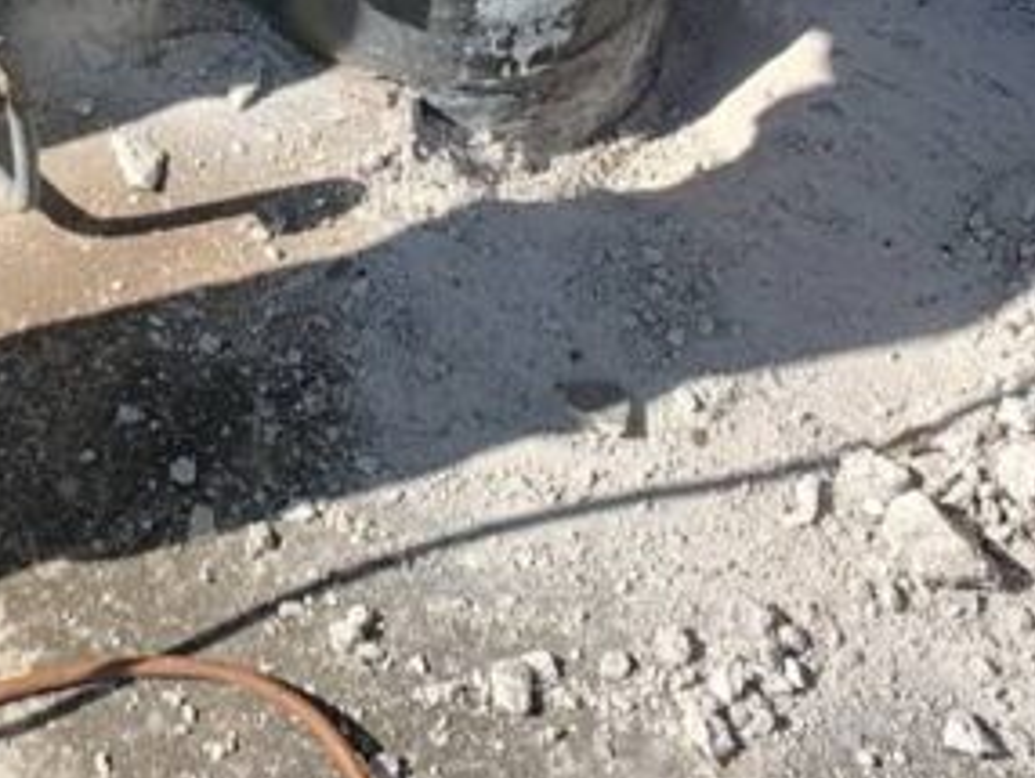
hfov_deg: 20.3
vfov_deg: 14.2
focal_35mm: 93
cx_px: -36
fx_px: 2783
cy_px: -597
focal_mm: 4.25
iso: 25
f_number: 1.8
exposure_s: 1/1406
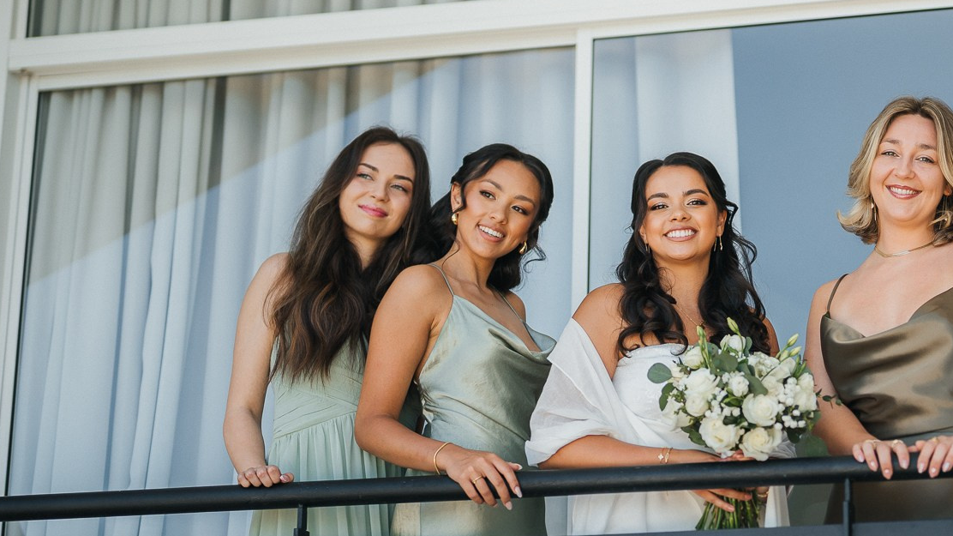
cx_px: 802
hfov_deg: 20.6
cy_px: 216
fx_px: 2577
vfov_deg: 11.9
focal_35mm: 102
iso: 125
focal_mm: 50
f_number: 1.4
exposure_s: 1/2000
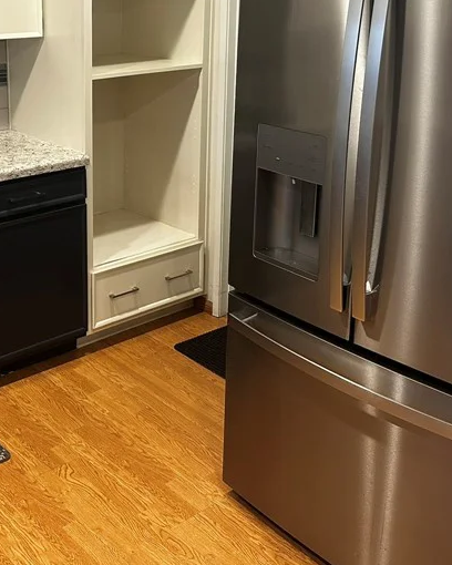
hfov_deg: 31.6
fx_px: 786
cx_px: 127
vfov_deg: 38.7
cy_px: 157
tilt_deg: -12.2
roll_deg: -0.4
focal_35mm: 47
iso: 250
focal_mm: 6.86
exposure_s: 1/60
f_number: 1.78
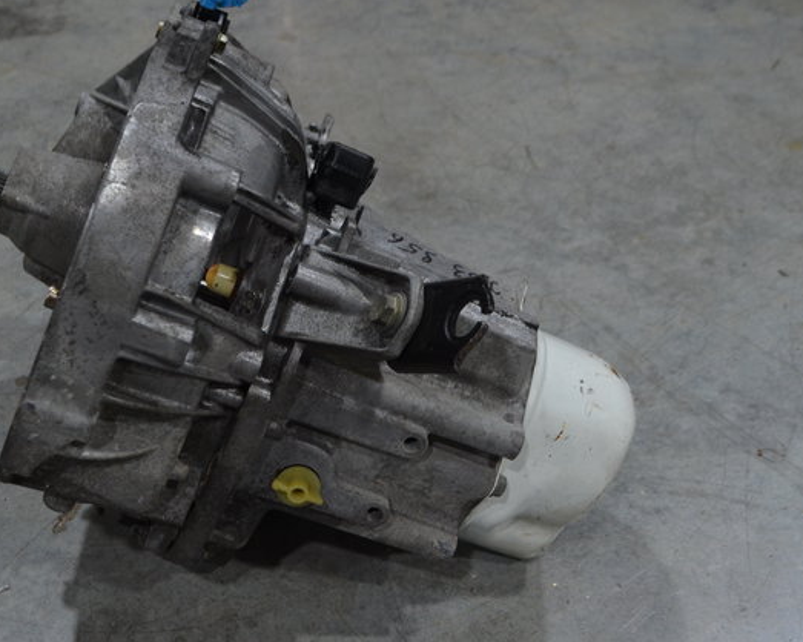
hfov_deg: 33.9
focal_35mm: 55
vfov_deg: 27.6
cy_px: 367
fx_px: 1307
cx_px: 286
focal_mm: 20
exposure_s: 1/60
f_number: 4
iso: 500
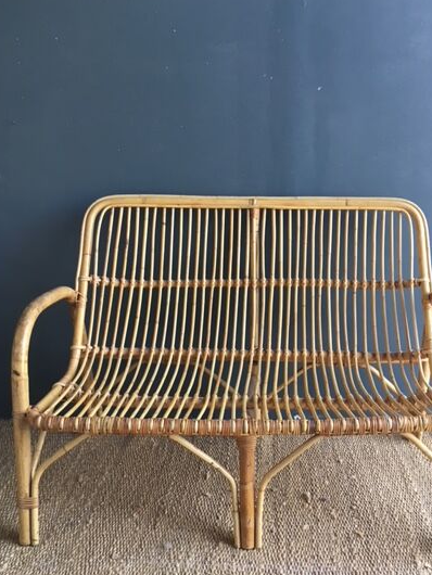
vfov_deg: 52.5
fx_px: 582
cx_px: 247
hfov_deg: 40.6
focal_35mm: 35
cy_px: 317
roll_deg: +0.6
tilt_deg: -16.4
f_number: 2.2
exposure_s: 1/33
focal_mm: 4.15
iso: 40
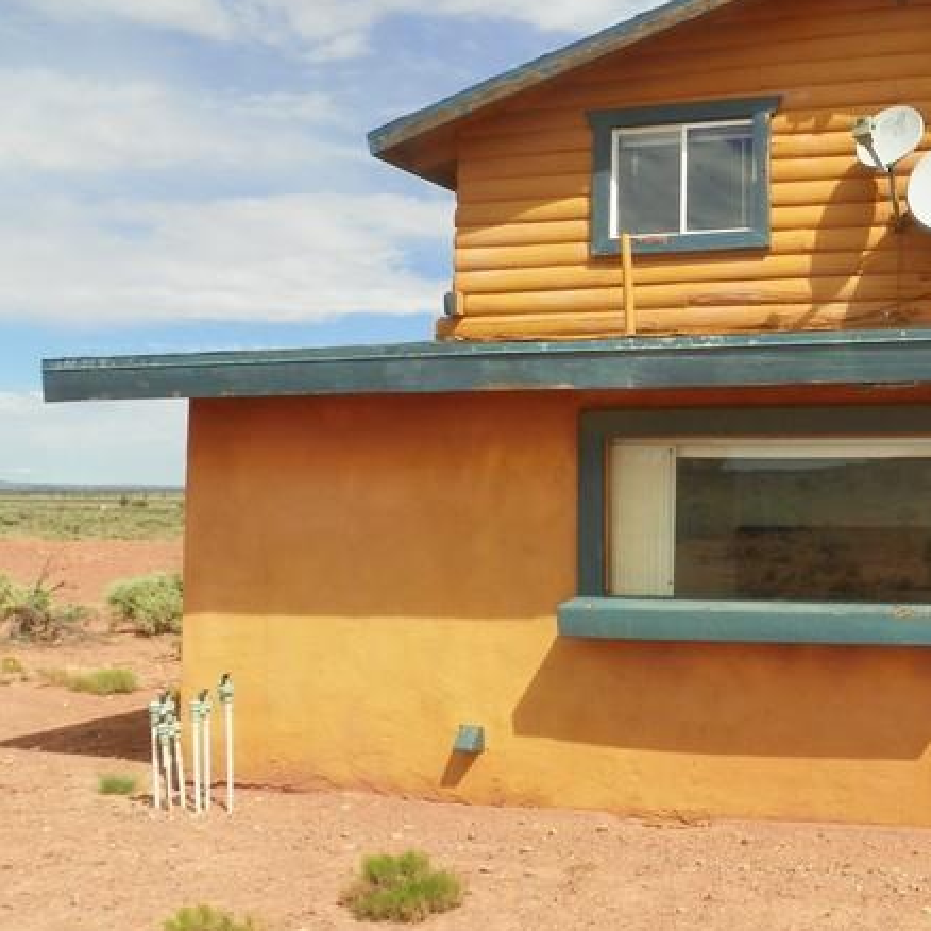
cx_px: 812
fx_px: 1278
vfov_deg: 40.0
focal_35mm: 42
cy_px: 423
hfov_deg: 37.8
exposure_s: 1/400
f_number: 5.6
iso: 64
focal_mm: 4.6
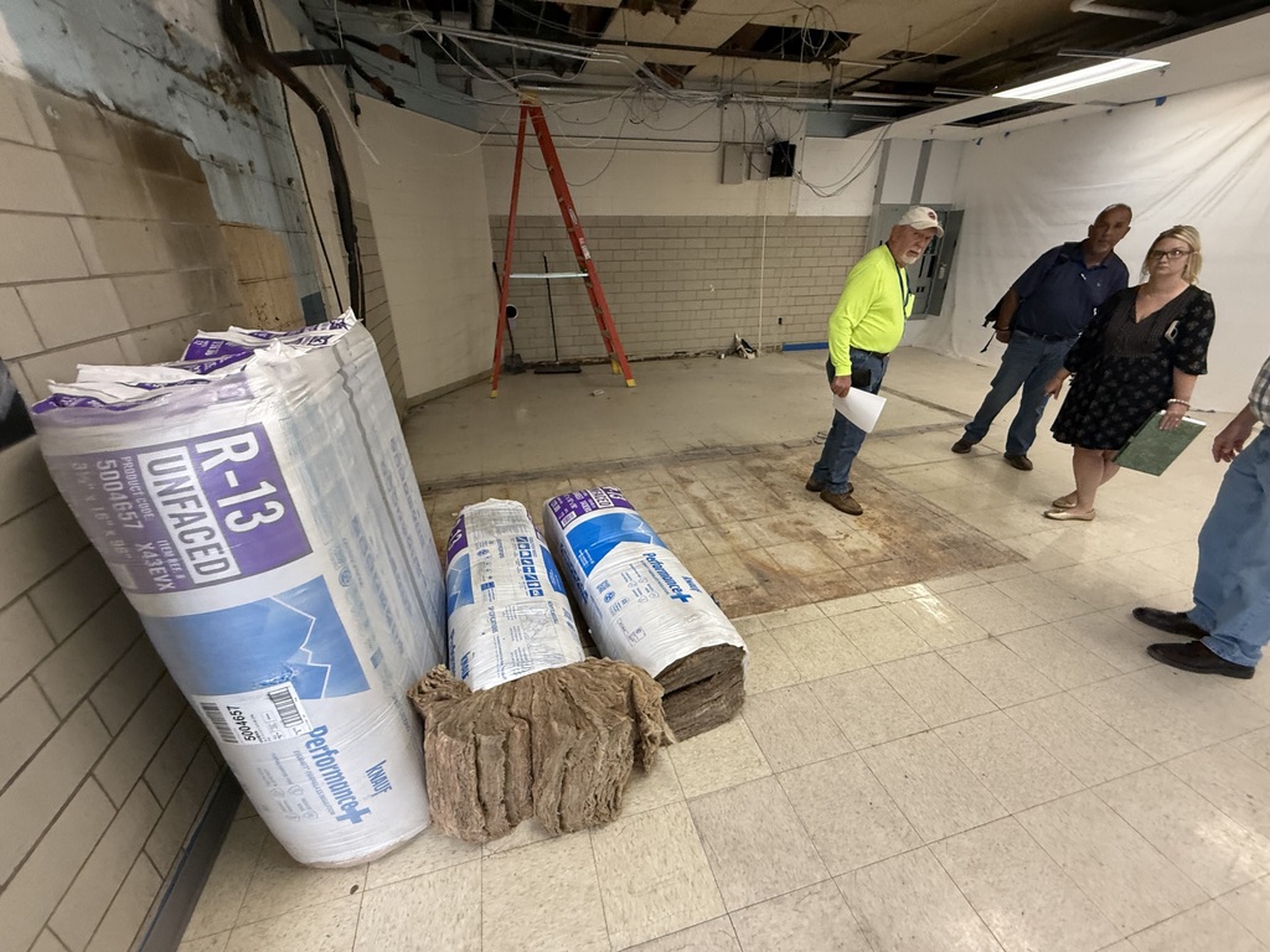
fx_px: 514
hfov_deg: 102.1
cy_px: 476
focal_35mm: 14
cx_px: 635
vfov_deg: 85.7
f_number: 2.2
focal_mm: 2.22
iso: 320
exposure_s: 1/99
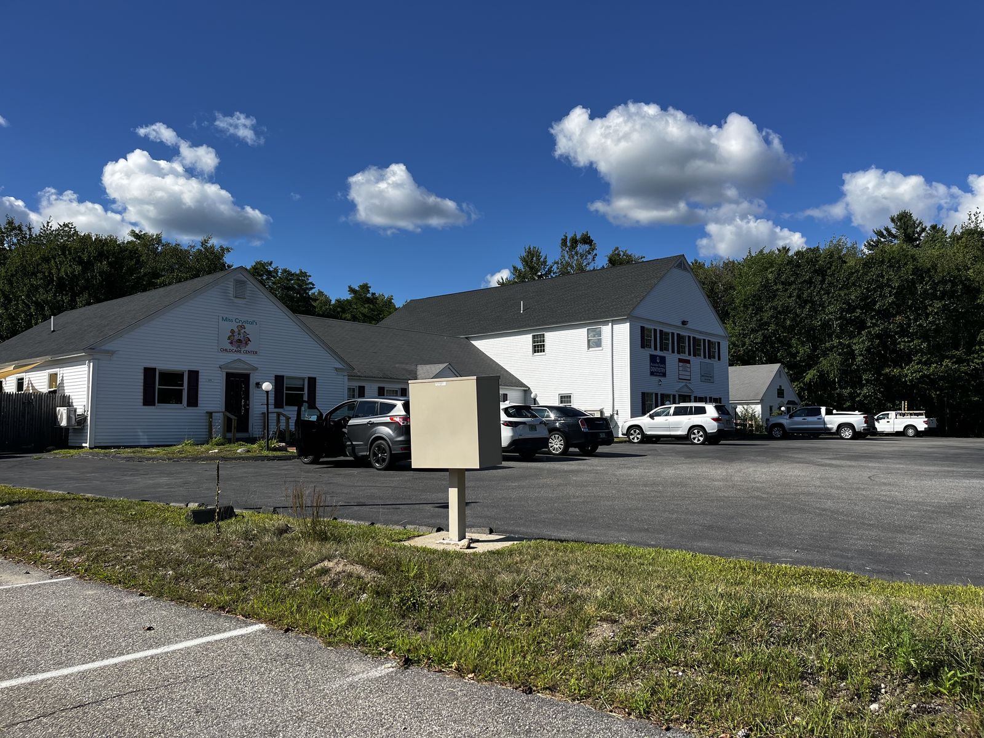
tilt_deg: +4.1
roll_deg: +0.5
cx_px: 492
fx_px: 739
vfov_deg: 53.1
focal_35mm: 26
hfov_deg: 67.3
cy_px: 369
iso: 50
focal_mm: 5.1
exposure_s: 1/4016
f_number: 1.6
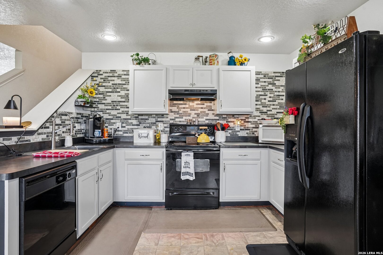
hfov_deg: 86.9
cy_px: 128
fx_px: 202
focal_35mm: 19
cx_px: 192
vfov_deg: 64.6
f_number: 8
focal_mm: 19
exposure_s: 1/13
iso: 400
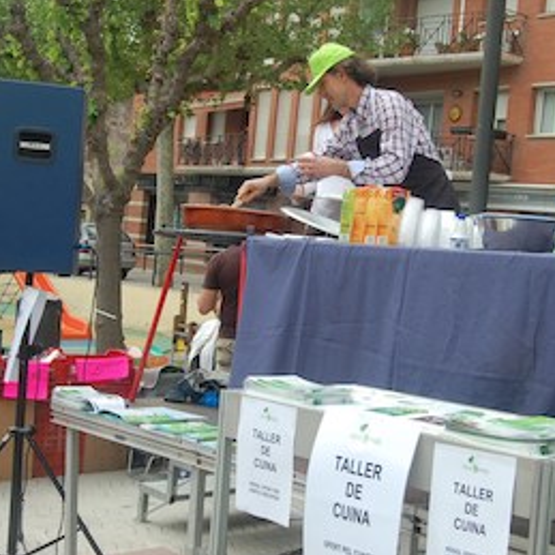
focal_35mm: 59
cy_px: 280
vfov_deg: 29.1
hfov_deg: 29.1
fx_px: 1070
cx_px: 289
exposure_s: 1/250
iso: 200
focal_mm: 30
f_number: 8
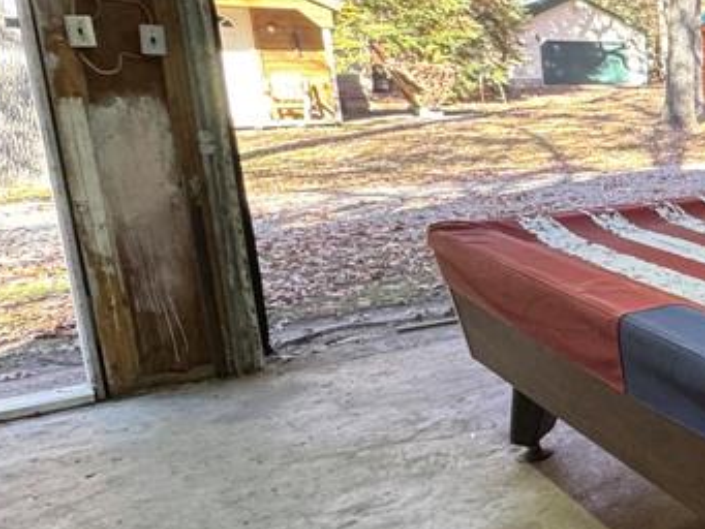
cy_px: 229
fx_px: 856
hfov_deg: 30.5
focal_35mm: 42
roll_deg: -1.4
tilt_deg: -11.5
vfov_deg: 34.3
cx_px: 999
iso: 250
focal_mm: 2.22
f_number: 2.2
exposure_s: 1/120
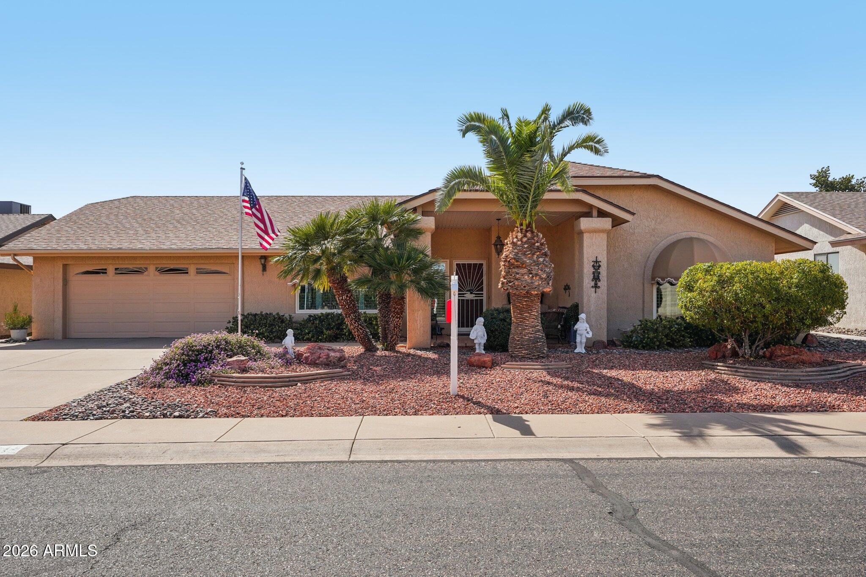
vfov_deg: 49.5
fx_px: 625
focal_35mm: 26
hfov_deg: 69.4
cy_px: 288
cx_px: 433
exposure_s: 1/800
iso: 400
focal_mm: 26
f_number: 8
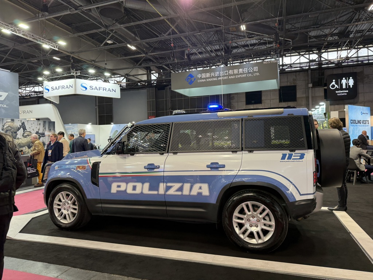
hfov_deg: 71.6
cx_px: 186
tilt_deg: +3.1
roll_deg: +3.1
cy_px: 140
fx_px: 259
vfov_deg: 56.8
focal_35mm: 24
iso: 160
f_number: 1.78
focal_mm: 6.76
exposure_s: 1/100
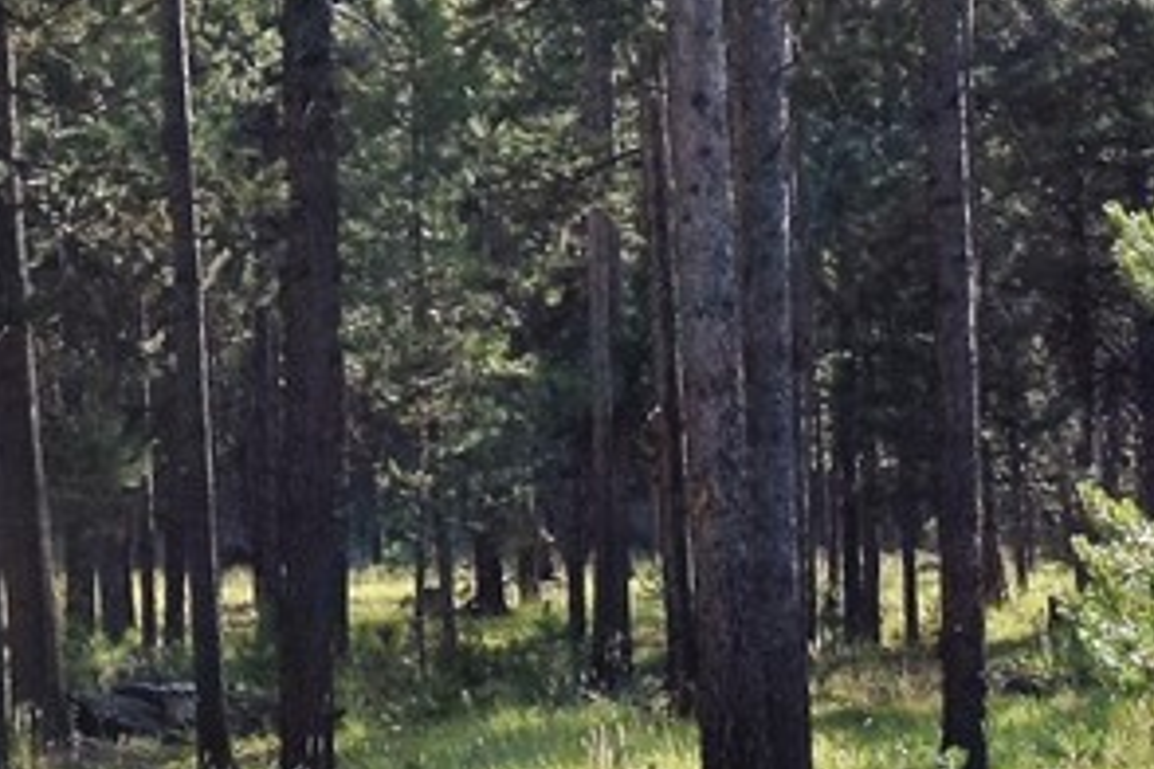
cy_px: -263
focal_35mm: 266
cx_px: 173
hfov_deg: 7.7
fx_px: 8526
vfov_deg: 5.1
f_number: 8
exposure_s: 1/250
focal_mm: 24
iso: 220
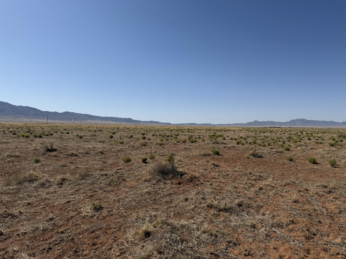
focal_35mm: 24
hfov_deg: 71.6
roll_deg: +1.5
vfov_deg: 56.8
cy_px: 130
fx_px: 240
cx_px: 173
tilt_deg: -0.9
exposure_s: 1/9091
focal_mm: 6.76
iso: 80
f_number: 1.78
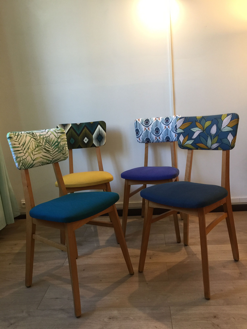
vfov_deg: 61.7
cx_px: 124
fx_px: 276
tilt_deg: -9.1
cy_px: 164
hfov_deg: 48.2
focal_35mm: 29
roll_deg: +4.0
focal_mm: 4.15
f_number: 2.2
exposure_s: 1/33
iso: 64
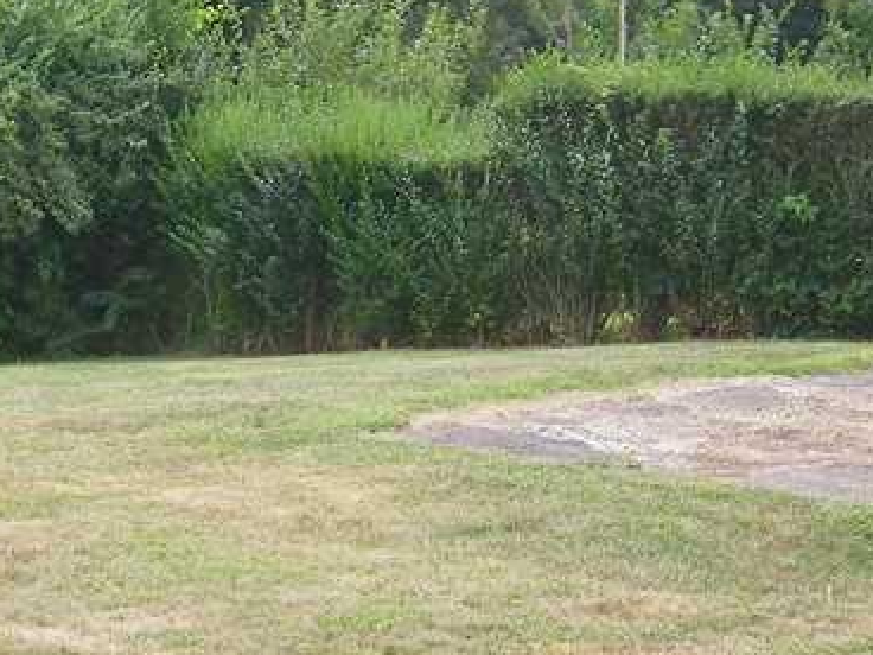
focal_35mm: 100
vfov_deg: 14.8
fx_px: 2522
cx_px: 166
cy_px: 380
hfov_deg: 19.4
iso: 64
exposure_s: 1/125
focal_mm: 8.2
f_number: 3.3
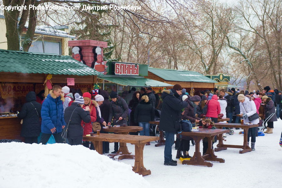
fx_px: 470
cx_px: 141
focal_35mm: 60
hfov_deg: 33.4
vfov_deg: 22.6
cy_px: 94
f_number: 5
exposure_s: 1/1250
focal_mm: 60
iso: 1250
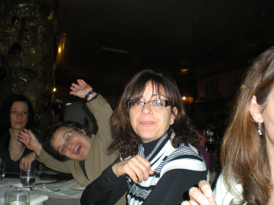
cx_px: 137
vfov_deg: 37.7
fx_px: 301
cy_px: 102
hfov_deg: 49.0
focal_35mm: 38
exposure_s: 1/60
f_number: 3.1
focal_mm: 6.3
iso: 120
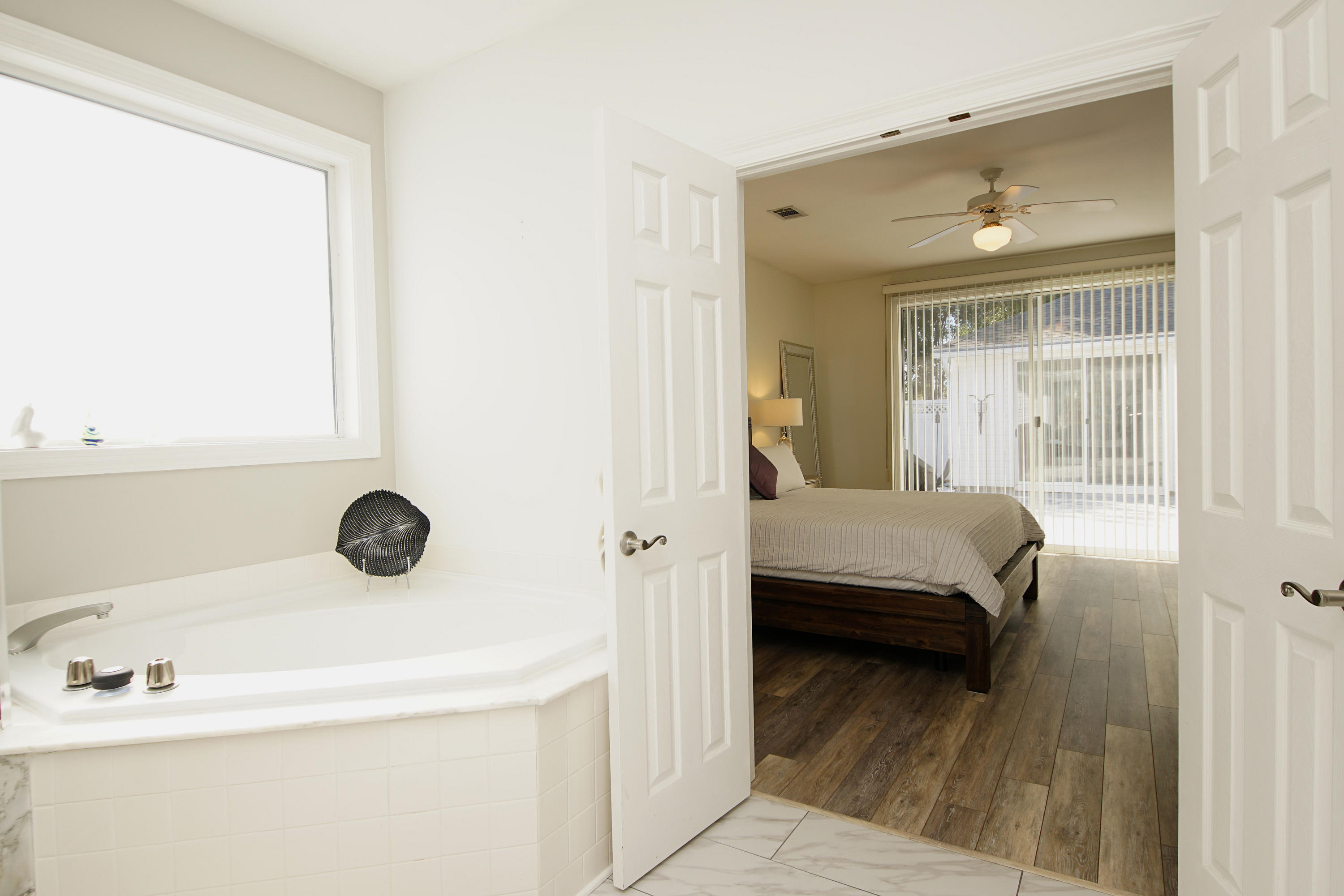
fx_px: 672
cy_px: 448
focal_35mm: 18
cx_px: 672
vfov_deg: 67.4
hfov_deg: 90.0
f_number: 4.5
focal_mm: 12
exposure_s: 1/60
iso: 100
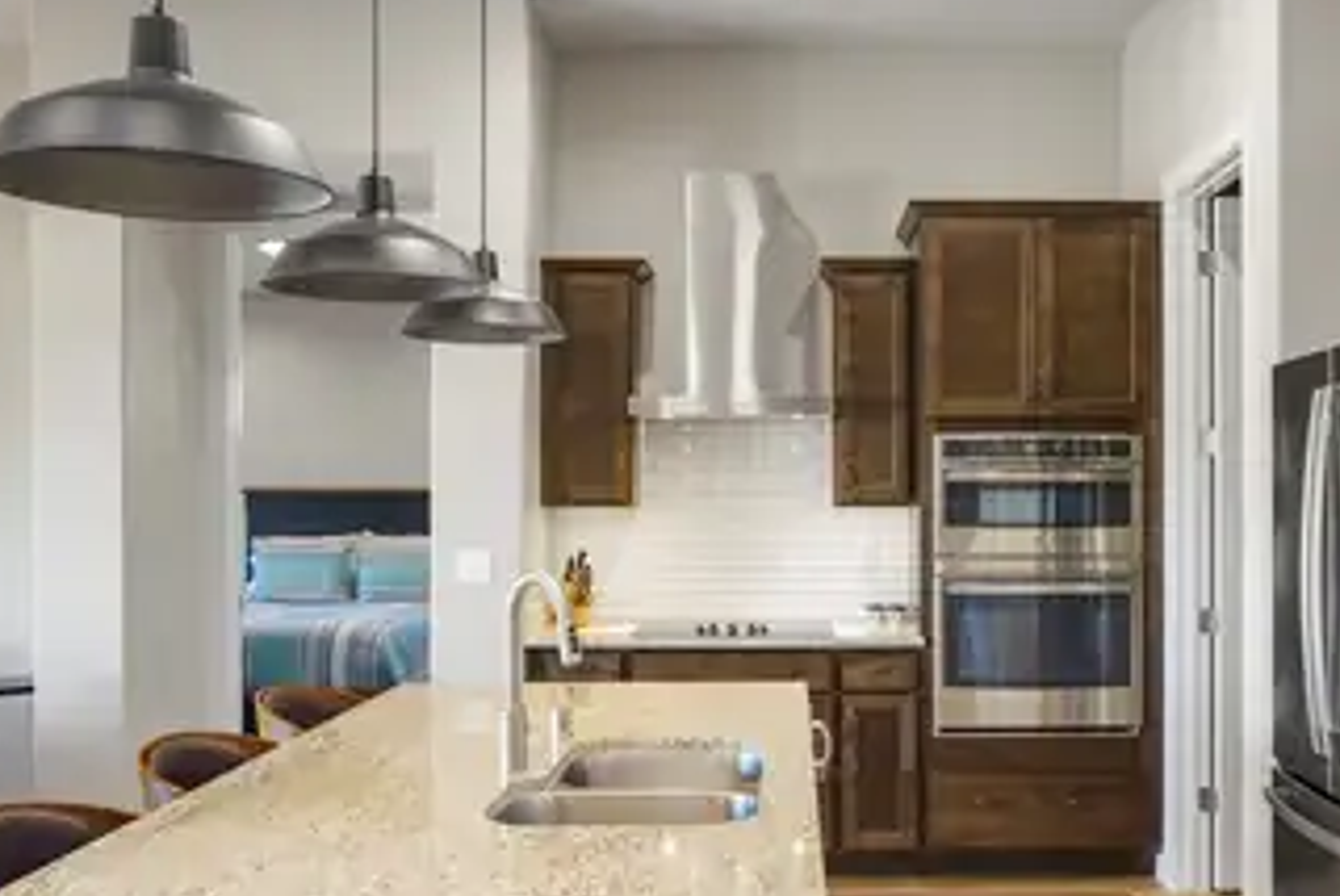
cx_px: 808
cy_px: 492
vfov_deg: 37.9
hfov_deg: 54.0
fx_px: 1304
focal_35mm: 35
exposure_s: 1/2
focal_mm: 28
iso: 250
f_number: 9
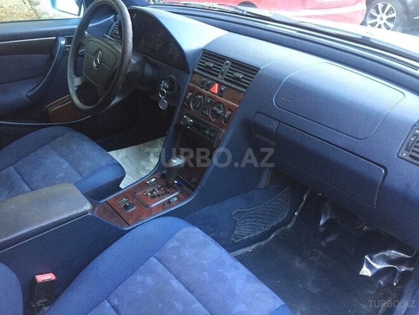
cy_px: 158
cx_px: 210
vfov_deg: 48.2
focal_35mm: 29
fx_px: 351
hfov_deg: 61.7
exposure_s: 1/25
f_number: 2.2
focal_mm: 4.15
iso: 250
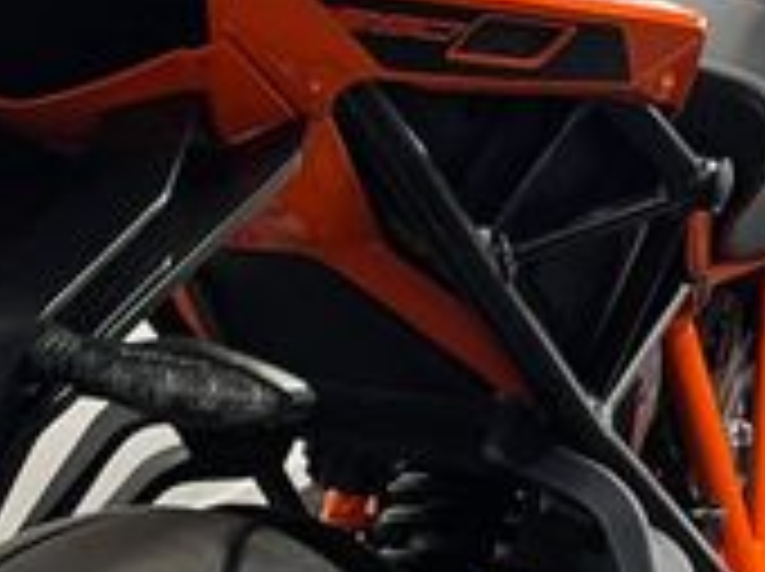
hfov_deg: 18.5
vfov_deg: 14.8
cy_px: 554
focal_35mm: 98
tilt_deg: -21.4
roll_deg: -1.9
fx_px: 2163
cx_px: -252
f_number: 1.6
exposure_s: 1/50
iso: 125
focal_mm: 5.1
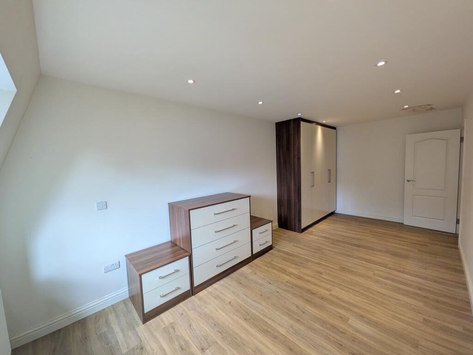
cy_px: 178
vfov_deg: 85.7
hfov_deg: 102.1
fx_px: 191
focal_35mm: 14
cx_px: 236
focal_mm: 1.85
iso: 161
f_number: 2.2
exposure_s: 1/100
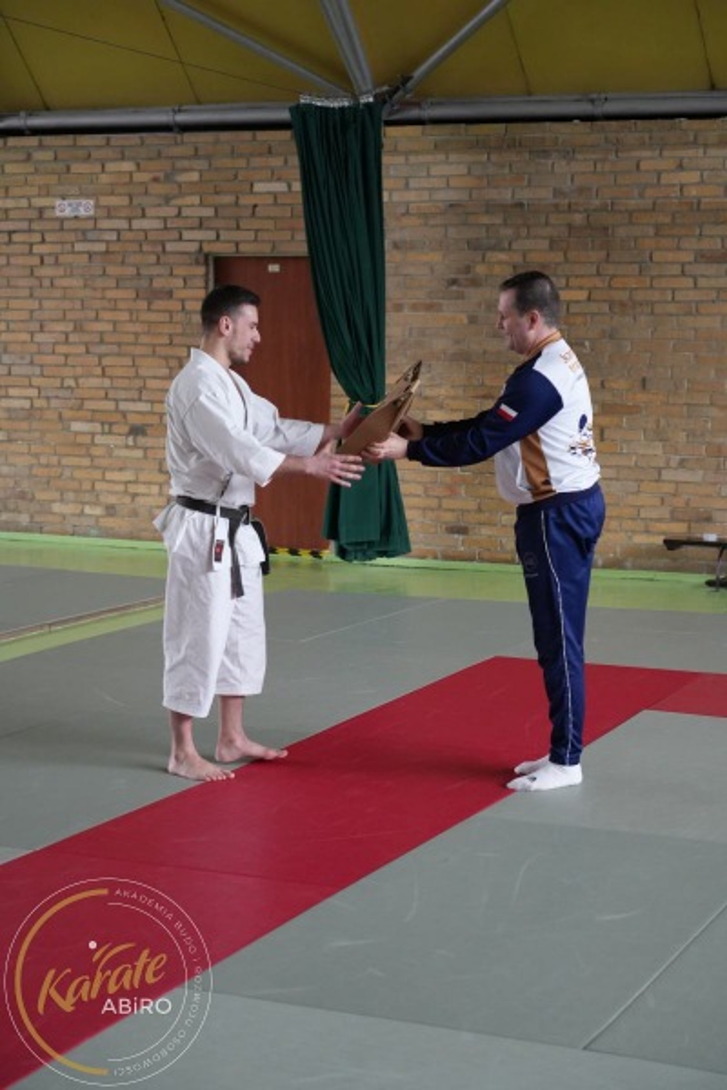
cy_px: 545
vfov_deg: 29.2
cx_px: 364
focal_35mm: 69
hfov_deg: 19.7
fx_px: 2090
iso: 4000
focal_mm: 69
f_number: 4
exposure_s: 1/160
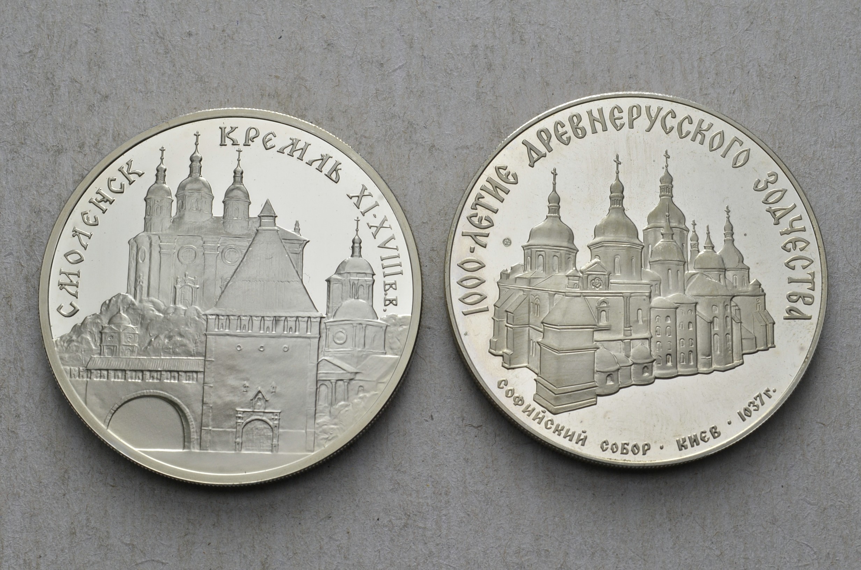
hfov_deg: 27.0
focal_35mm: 75
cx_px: 430
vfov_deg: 18.1
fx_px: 1790
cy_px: 285
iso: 400
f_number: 14
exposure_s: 1/250
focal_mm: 50
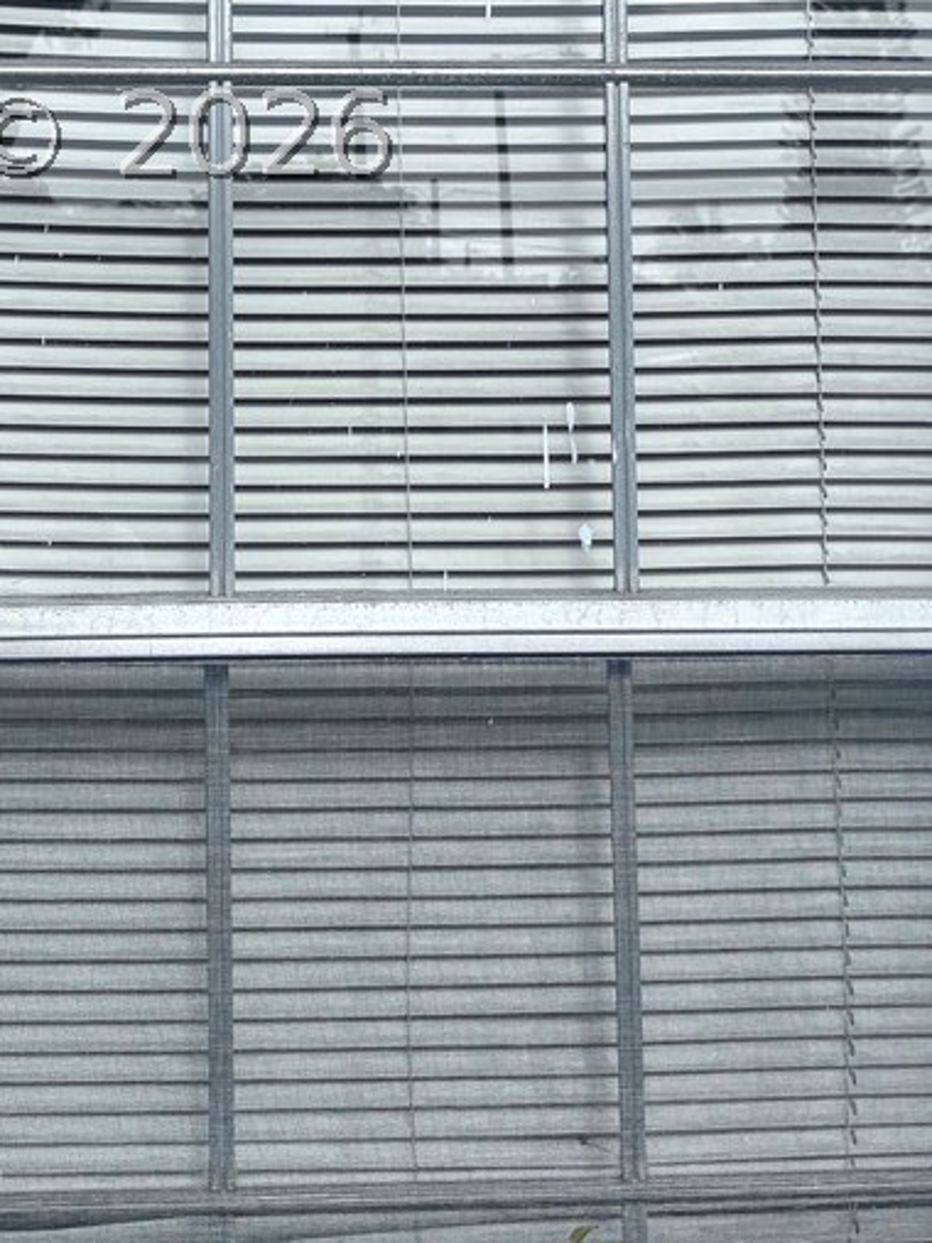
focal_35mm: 82
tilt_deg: +7.2
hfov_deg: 17.9
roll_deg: -0.6
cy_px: 135
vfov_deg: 23.3
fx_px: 2945
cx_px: 248
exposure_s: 1/3788
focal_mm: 5.96
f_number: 1.6
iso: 50
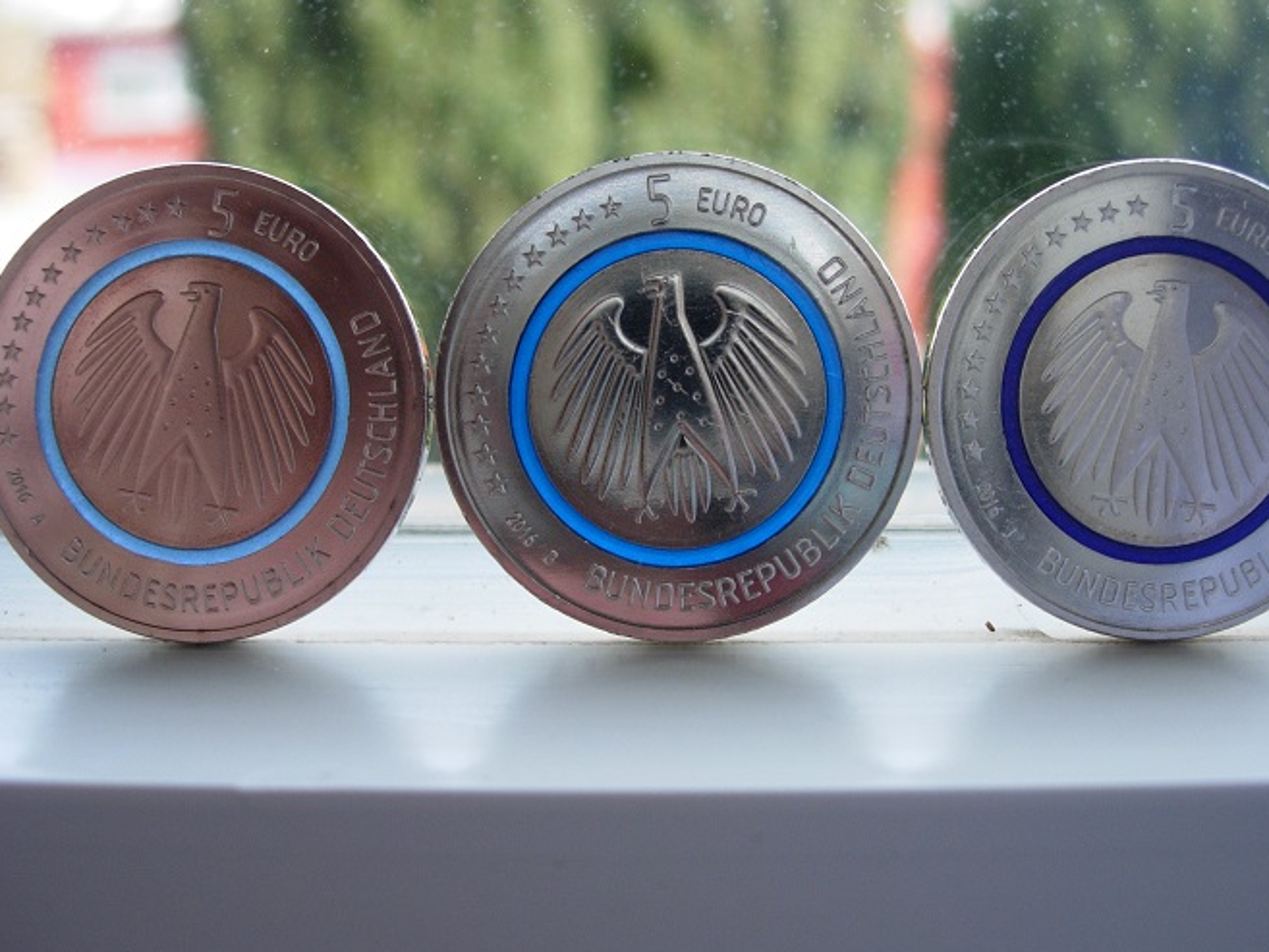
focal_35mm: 45
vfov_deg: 32.2
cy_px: 485
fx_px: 1650
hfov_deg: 42.1
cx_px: 670
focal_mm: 7.8
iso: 64
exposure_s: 1/203
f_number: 2.8
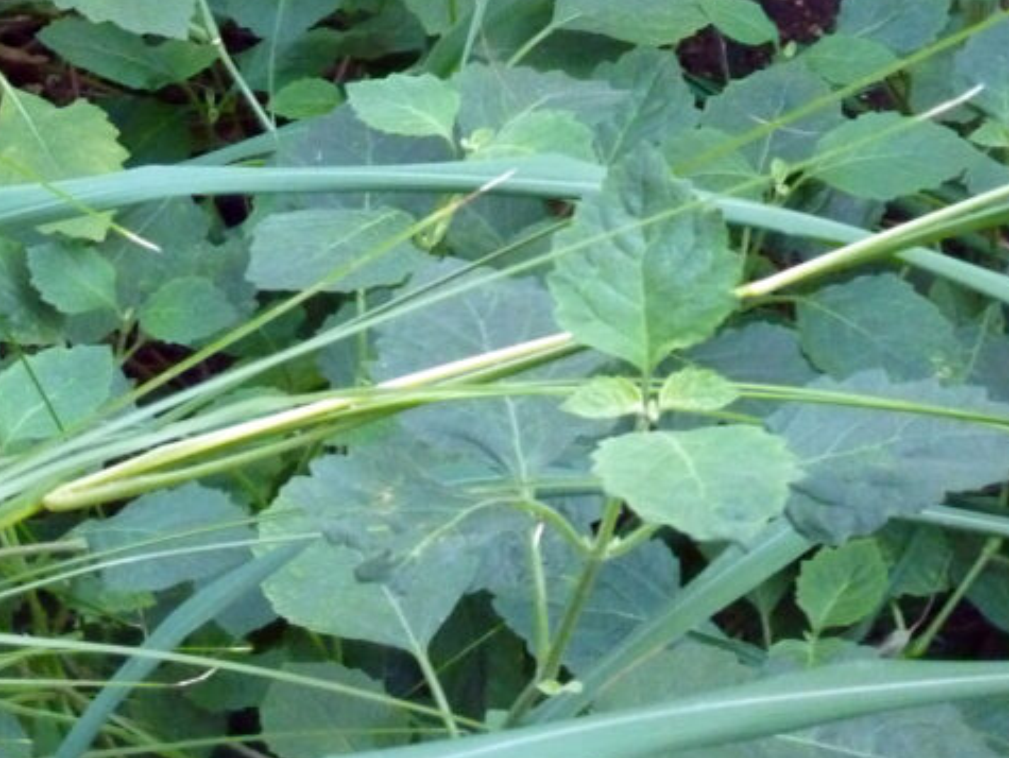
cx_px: 395
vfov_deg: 13.1
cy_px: 55
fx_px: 3267
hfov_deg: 17.5
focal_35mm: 112
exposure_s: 1/40
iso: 800
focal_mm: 8.5
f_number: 3.8
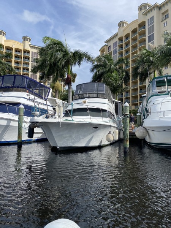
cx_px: 86
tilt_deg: +4.7
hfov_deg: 53.1
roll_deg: -0.5
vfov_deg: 67.3
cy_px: 114
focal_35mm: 26
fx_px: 171
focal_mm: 4.25
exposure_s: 1/3040
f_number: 1.8
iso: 32
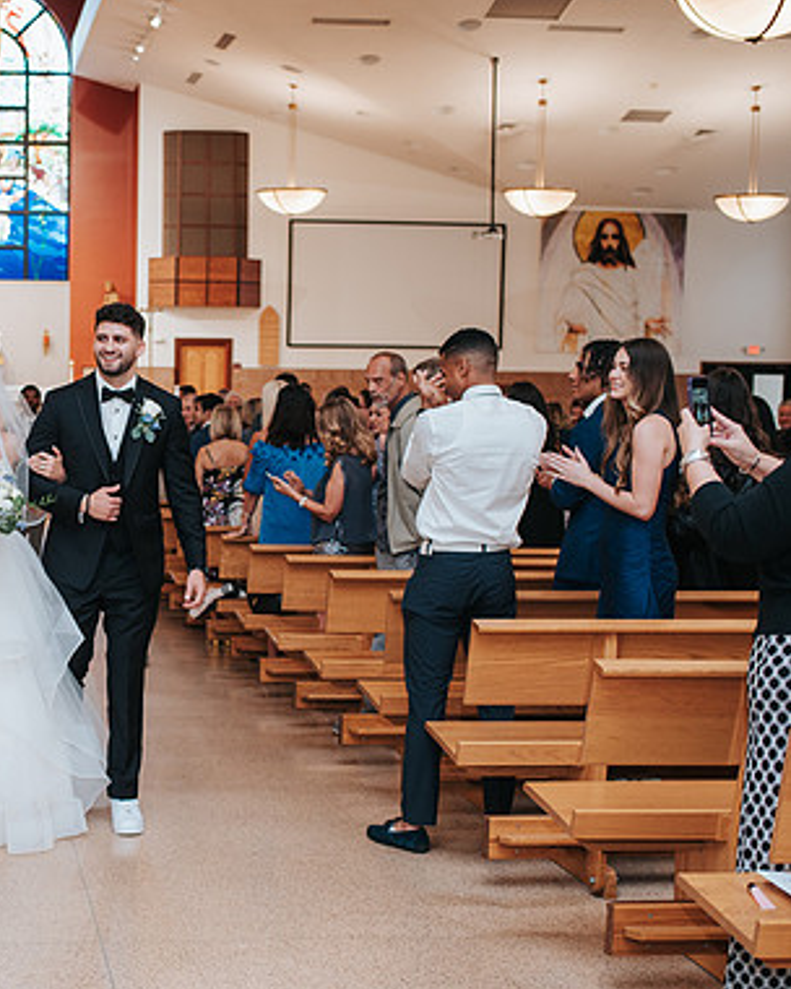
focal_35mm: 57
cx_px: 49
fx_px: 1668
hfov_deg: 25.7
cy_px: 546
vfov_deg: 33.0
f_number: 2.8
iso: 1000
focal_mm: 35
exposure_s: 1/125
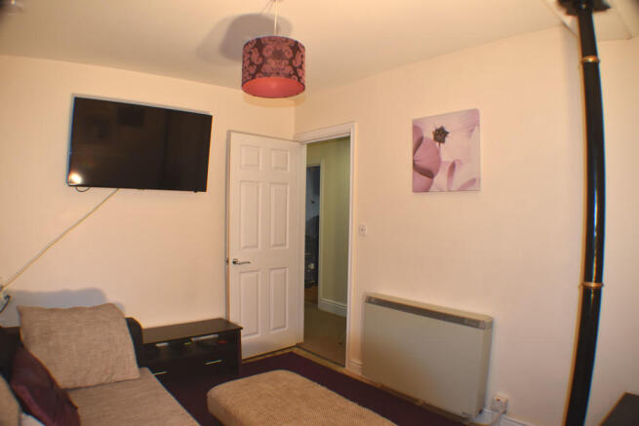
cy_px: 213
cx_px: 320
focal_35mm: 27
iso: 640
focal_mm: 18
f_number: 6.3
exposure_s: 1/100
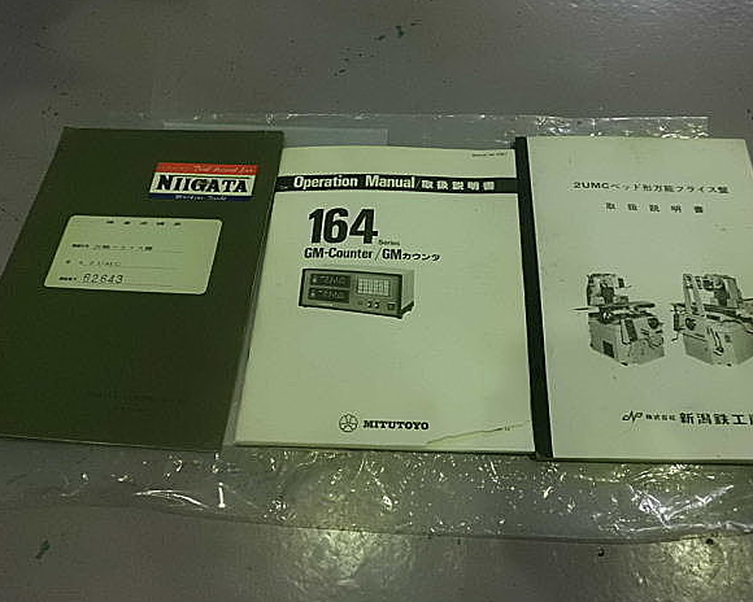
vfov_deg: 51.5
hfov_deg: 62.2
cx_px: 401
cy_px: 296
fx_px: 624
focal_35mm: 28
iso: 400
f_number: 3.2
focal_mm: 4.6
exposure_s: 1/125
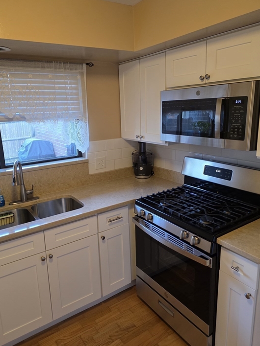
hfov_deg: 54.8
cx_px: 120
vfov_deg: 69.4
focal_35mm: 25
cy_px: 167
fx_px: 250
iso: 400
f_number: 1.7
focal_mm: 6.3
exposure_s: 1/120
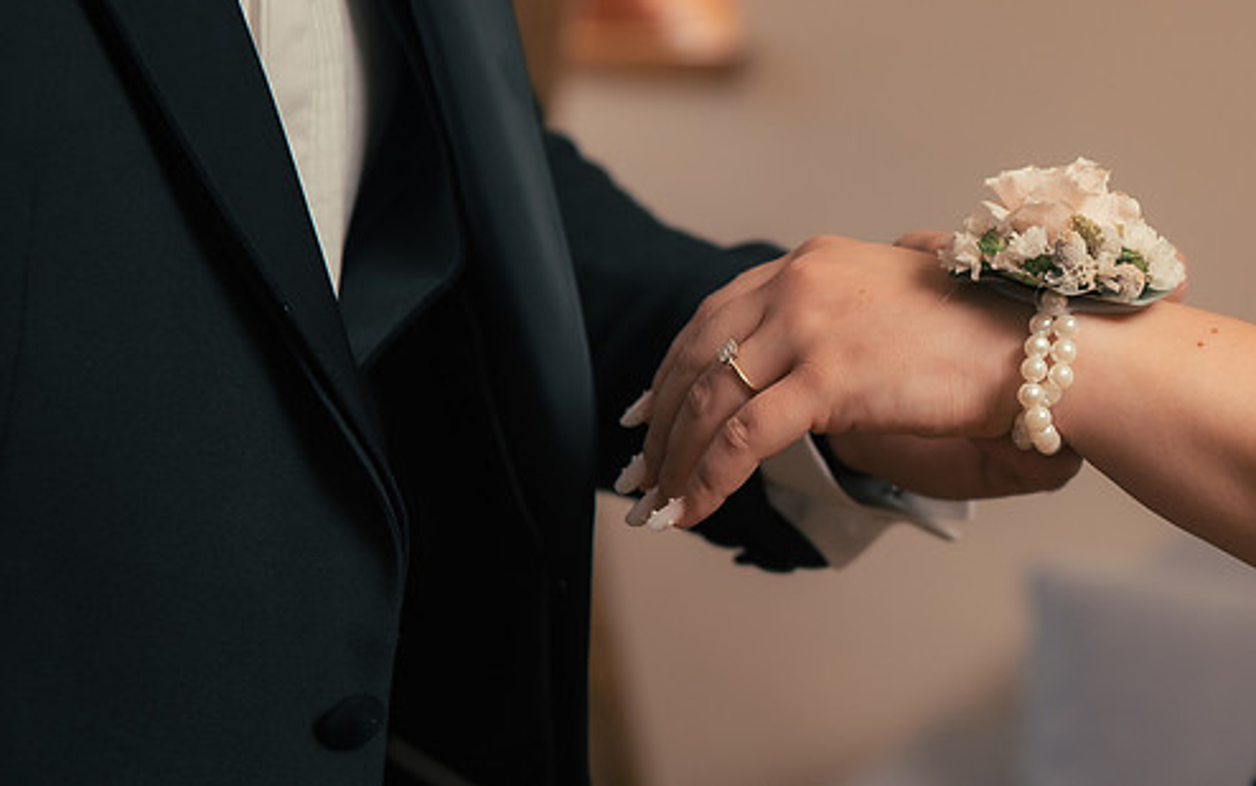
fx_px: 4211
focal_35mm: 123
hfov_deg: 16.8
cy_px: 337
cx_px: 1040
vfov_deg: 10.7
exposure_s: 1/160
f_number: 2.8
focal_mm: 70
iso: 640
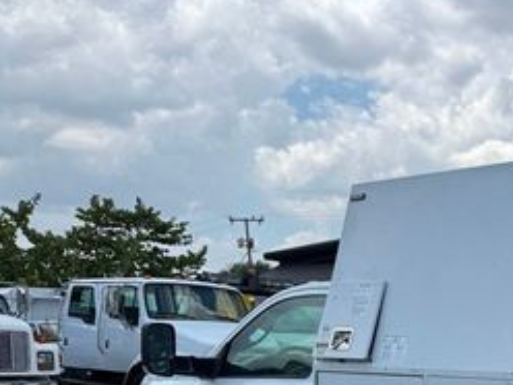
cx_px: 658
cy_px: 437
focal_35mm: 62
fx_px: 919
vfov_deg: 22.2
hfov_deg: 26.6
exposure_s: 1/5319
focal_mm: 6.76
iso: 80
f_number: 1.78
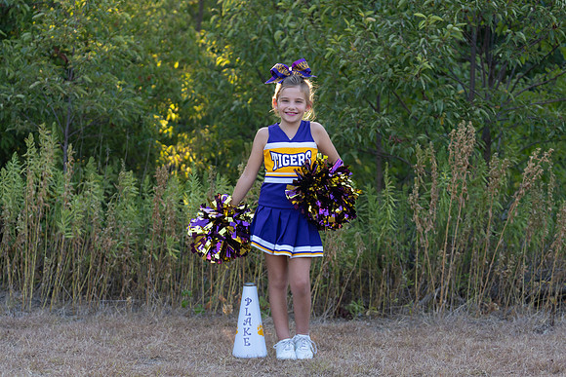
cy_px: 206
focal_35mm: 78
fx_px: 1220
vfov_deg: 17.6
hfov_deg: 26.1
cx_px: 282
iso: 160
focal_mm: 70
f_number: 2.8
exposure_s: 1/320
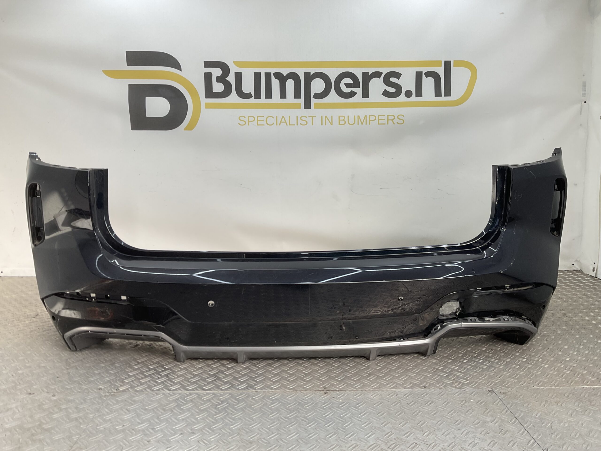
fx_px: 503
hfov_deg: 61.7
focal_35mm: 29
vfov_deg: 48.2
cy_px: 226
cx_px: 300
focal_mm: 3
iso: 16
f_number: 1.8
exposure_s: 1/149
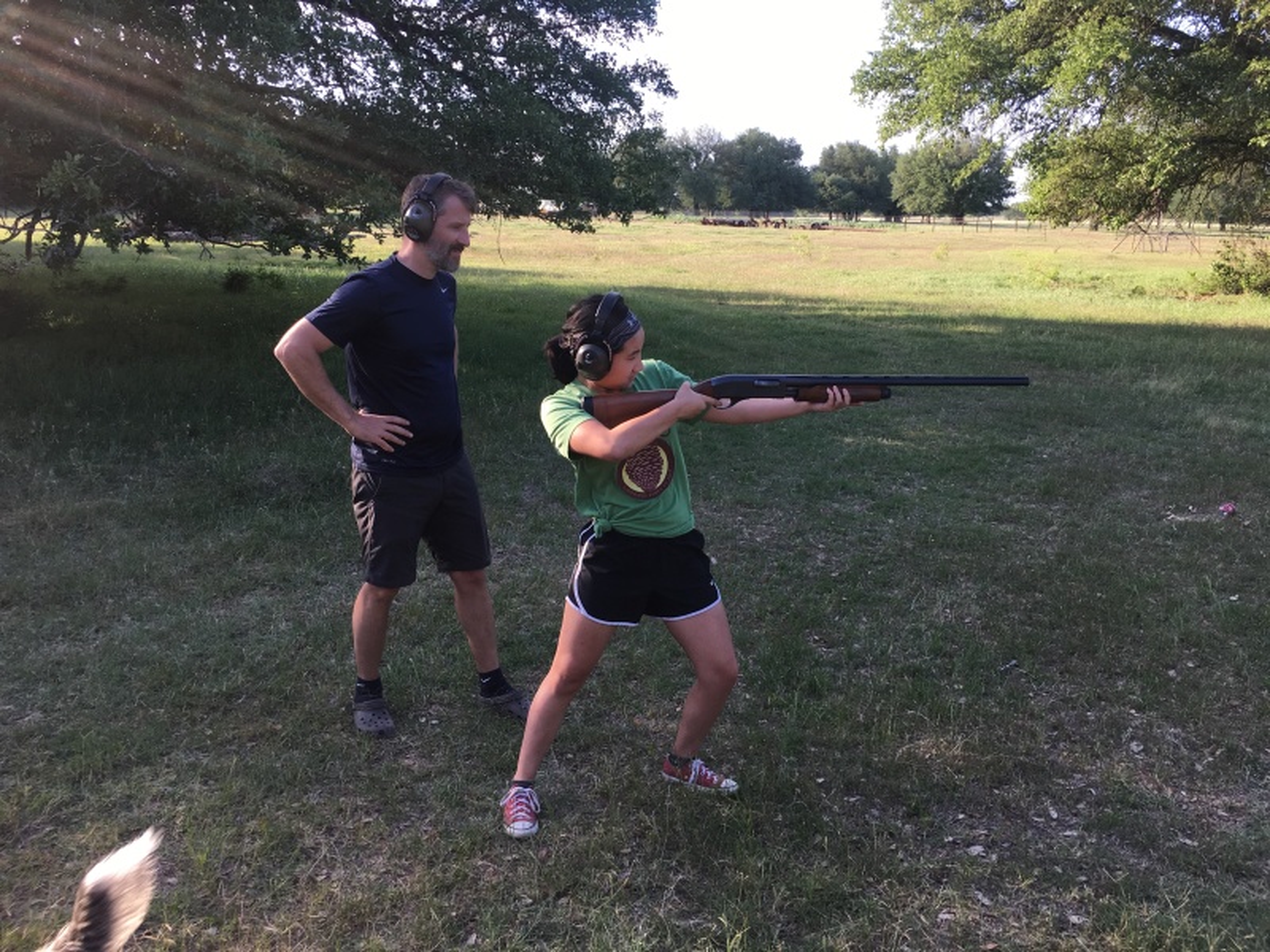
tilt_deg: -13.6
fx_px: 1064
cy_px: 476
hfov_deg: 61.7
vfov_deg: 48.2
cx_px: 635
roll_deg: -0.5
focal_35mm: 29
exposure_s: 1/211
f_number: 2.2
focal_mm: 4.15
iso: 25
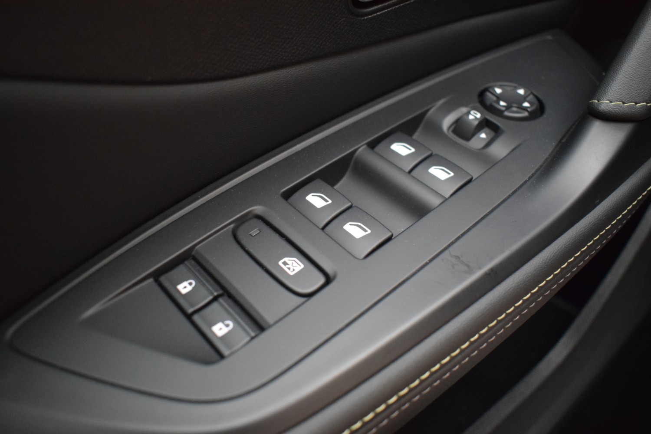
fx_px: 570
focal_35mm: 32
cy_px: 217
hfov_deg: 59.5
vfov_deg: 41.7
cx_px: 326
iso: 3200
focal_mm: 21
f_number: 3.8
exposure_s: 1/50
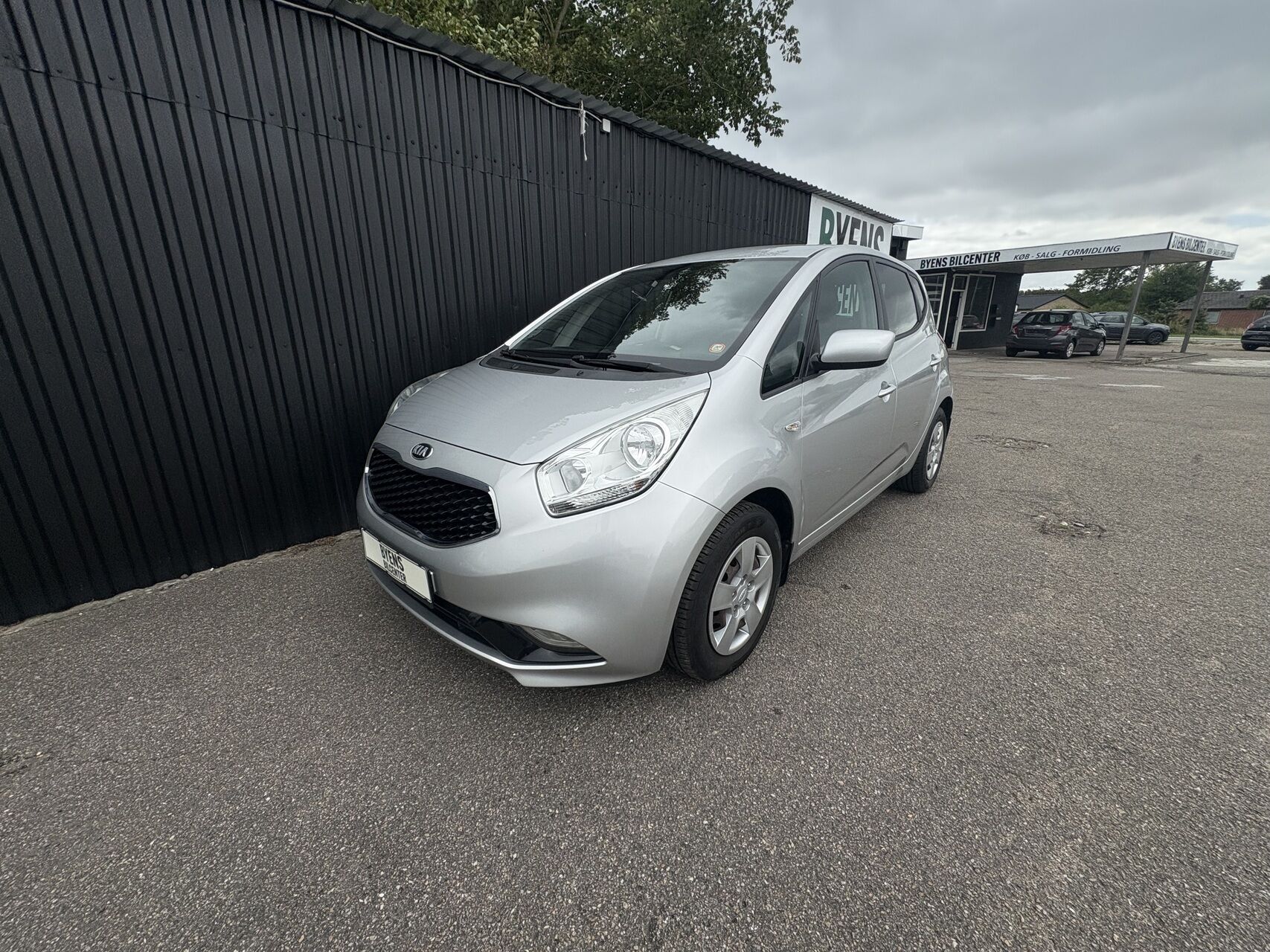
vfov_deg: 85.7
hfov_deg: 102.1
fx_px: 514
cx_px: 635
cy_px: 476
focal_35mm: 14
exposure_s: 1/2208
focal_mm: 2.22
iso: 50
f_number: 2.2
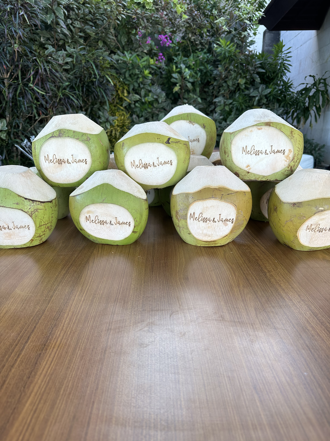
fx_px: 305
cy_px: 220
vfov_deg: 71.6
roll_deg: -0.4
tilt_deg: -16.7
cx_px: 165
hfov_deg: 56.8
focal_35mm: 24
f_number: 1.78
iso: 80
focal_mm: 6.86
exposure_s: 1/292
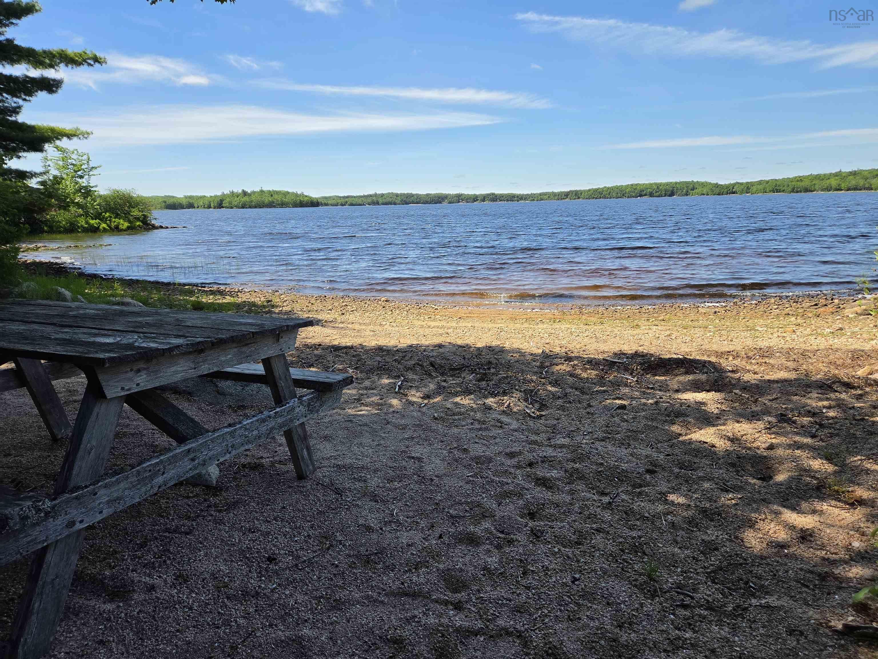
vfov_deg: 58.9
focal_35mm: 23
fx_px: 583
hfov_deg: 73.9
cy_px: 330
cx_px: 439
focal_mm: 5.4
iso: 80
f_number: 1.8
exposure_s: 1/3788
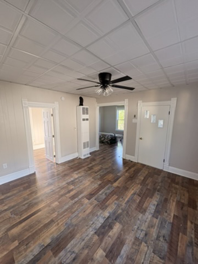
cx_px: 99
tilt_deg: -9.2
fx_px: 107
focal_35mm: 14
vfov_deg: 102.1
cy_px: 132
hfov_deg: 85.7
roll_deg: +1.3
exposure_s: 1/85
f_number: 2.2
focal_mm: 2.22
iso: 250
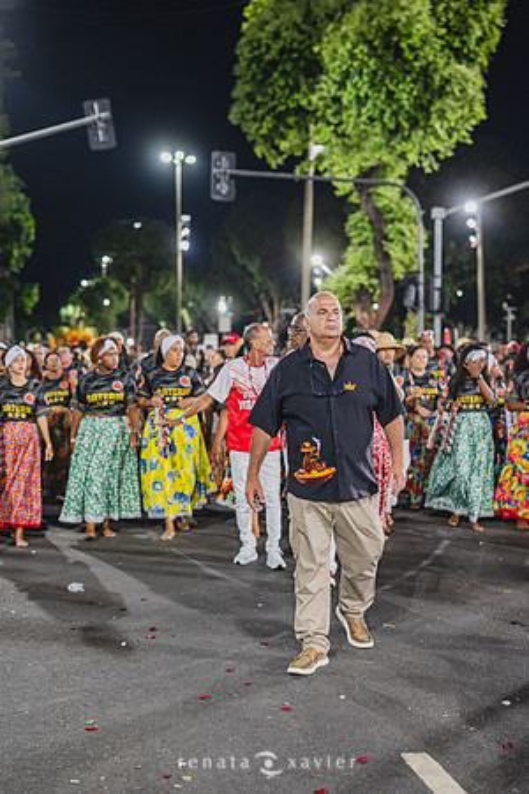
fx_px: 1102
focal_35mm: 50
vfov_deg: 39.6
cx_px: 264
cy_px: 397
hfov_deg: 27.0
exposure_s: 1/200
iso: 1600
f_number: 2.2
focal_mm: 50
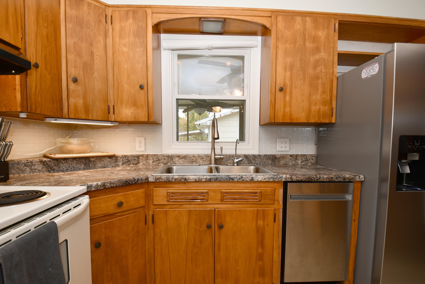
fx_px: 189
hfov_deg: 96.7
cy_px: 148
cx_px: 216
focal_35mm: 16
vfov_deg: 73.7
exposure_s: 1/60
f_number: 4.5
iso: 125
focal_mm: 10
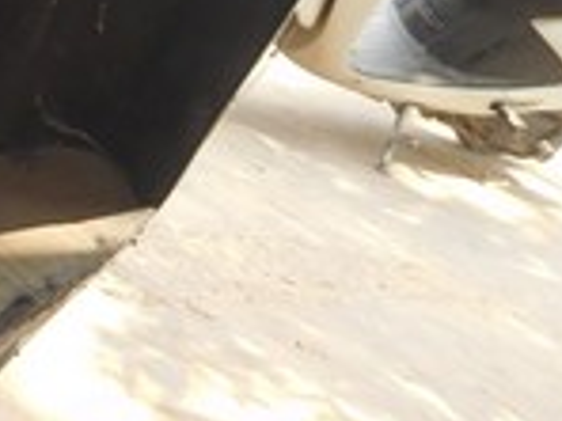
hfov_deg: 15.3
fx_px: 1786
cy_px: -8
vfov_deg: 13.3
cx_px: -465
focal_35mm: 110
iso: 125
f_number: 3.4
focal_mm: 4.5
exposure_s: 1/160
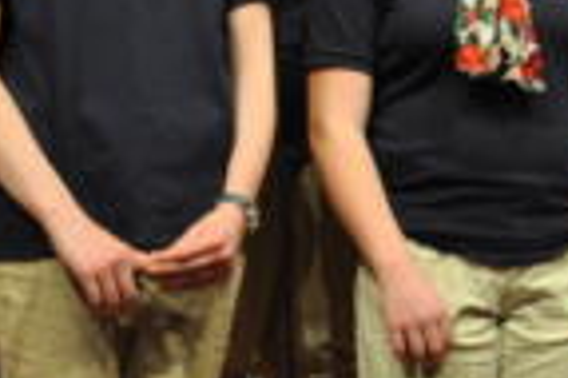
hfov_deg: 11.1
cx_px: 691
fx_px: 2852
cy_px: -117
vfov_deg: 7.5
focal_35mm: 181
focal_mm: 36
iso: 800
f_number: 5
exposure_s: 1/30
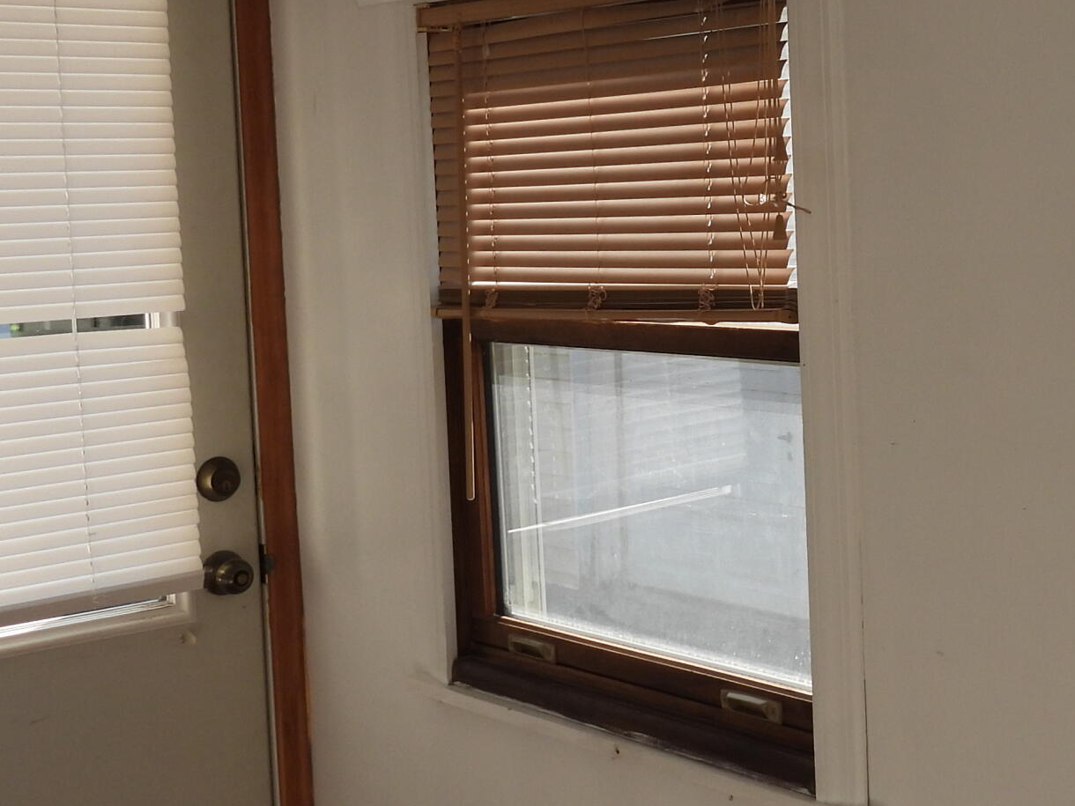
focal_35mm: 59
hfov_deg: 31.5
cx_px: 913
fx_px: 1832
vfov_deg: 24.8
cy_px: 325
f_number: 2.8
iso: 100
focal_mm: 4.3
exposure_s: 1/400
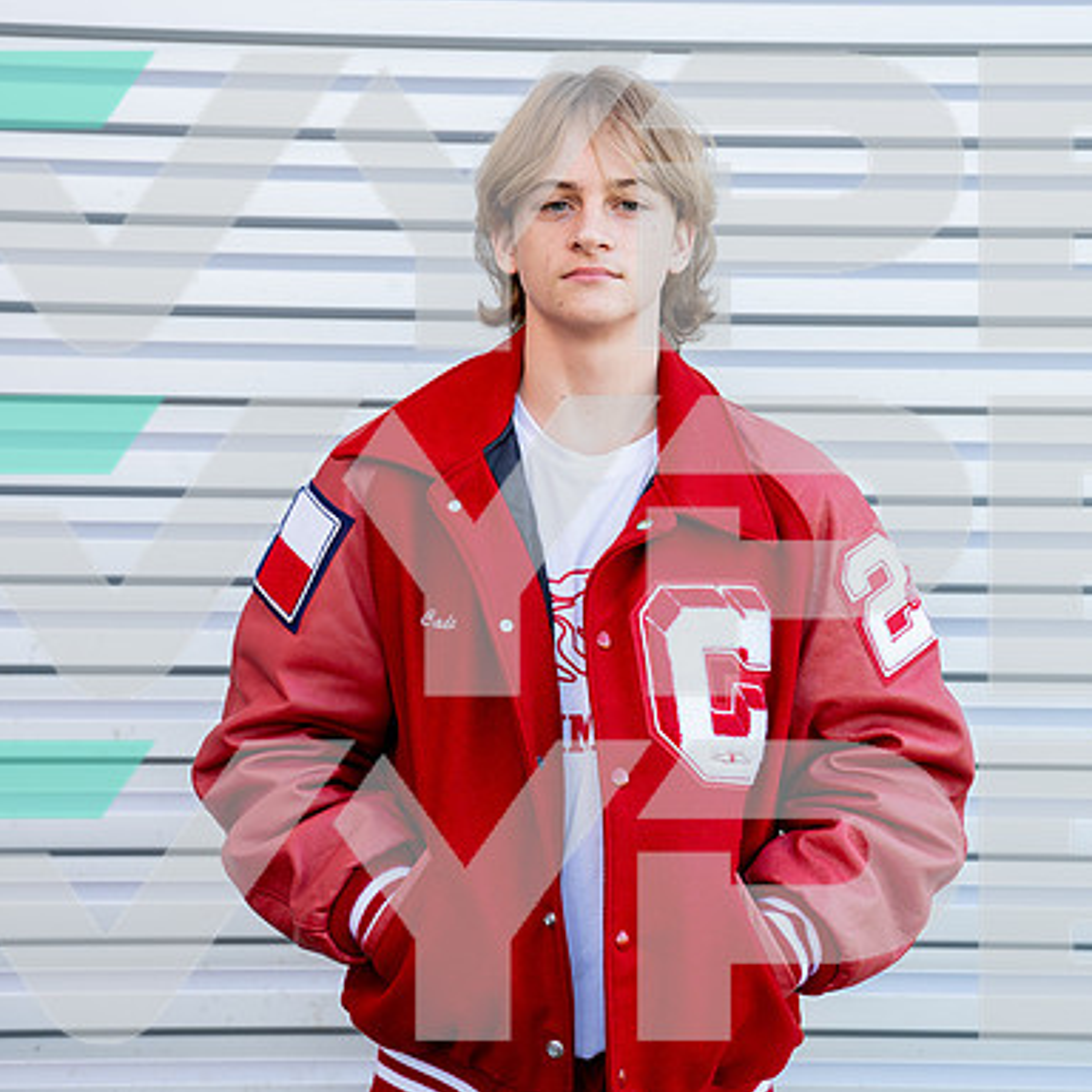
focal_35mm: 68
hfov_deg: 25.3
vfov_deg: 25.4
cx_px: 592
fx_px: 2427
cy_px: 547
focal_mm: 53
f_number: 5
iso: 250
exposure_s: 1/125
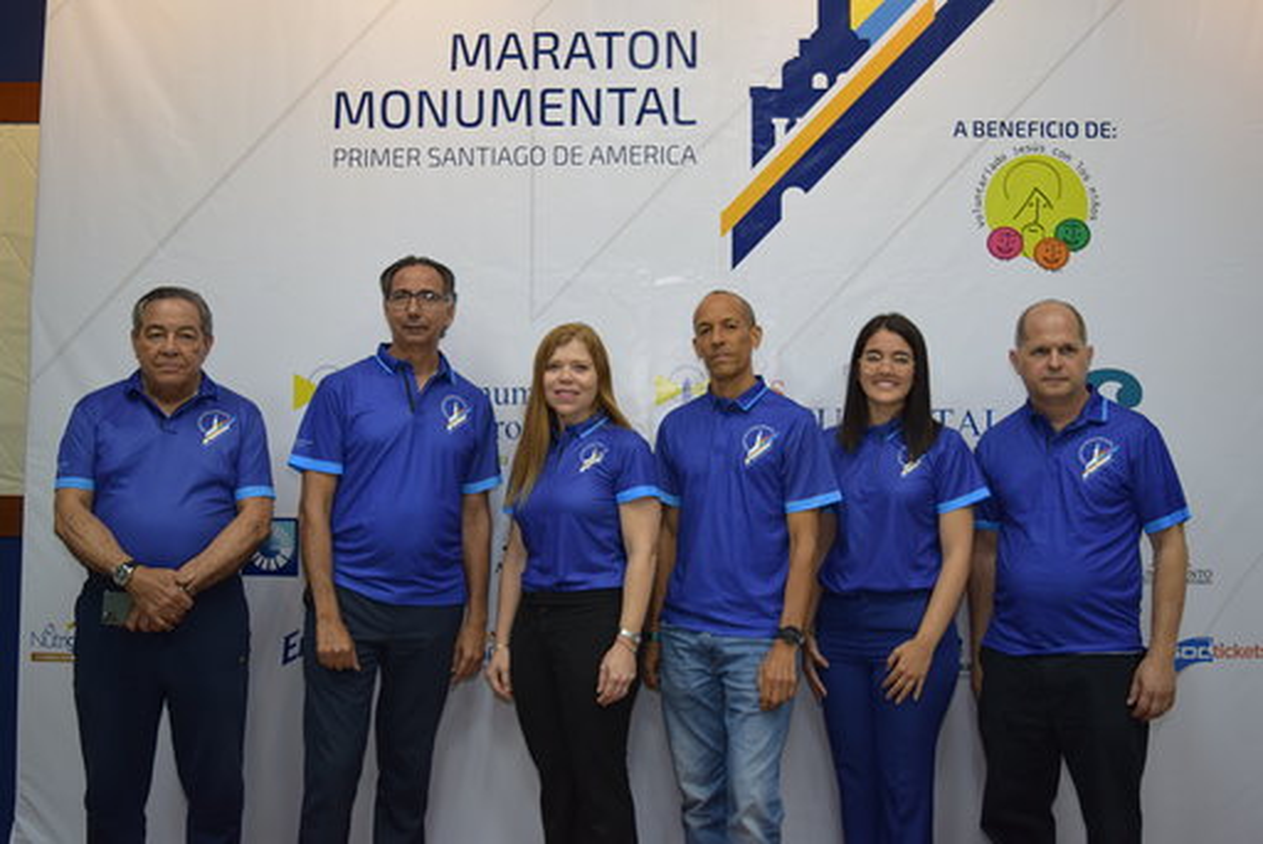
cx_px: 632
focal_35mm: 36
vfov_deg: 36.9
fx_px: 1264
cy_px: 422
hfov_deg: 53.1
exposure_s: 1/60
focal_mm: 24
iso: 500
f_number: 4
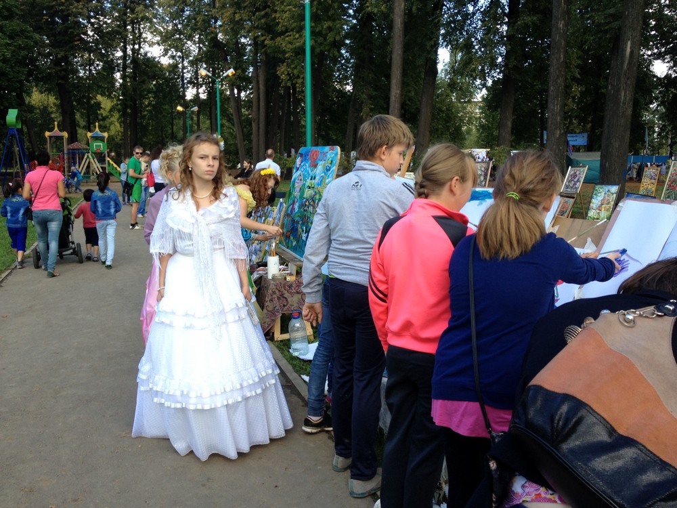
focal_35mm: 35
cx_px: 338
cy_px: 254
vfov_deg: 40.7
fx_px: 685
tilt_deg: -10.7
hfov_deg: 52.6
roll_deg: -4.0
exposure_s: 1/314
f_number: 2.4
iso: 50
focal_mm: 4.28
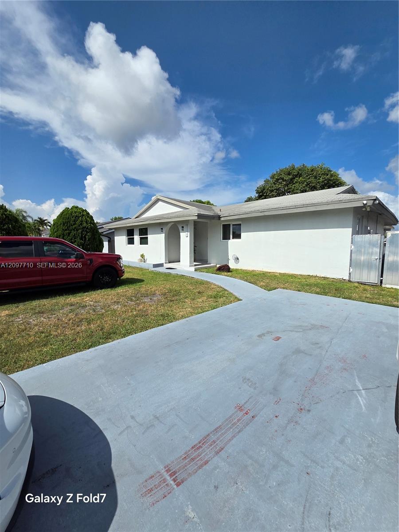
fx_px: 200
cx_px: 200
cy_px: 266
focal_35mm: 13
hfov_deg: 89.9
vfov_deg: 106.2
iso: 50
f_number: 2.2
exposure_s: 1/4349
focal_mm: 2.2
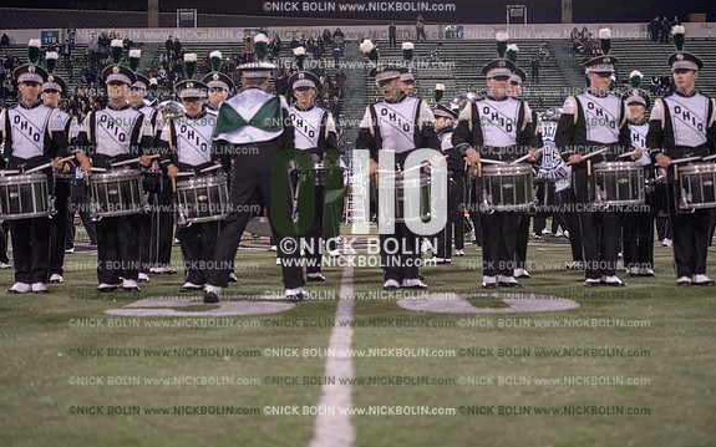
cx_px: 359
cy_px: 209
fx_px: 1405
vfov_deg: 18.1
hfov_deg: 28.6
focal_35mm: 72
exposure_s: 1/1250
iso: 5000
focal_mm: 70
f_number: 3.2
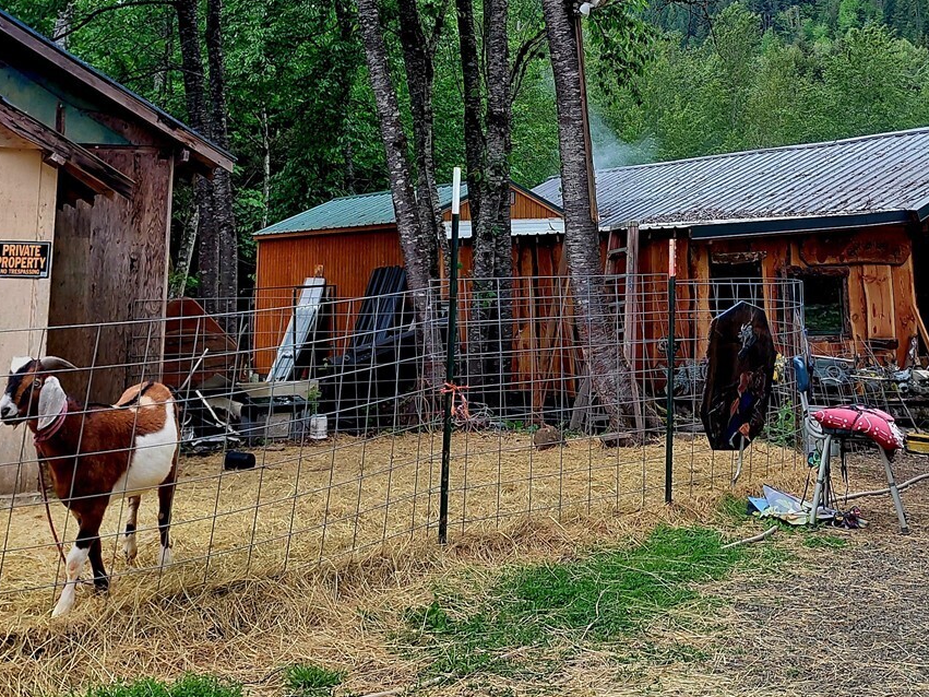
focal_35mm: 47
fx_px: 1261
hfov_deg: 40.4
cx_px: 519
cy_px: 43
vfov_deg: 29.3
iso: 50
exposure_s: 1/1250
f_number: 1.8
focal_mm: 4.69
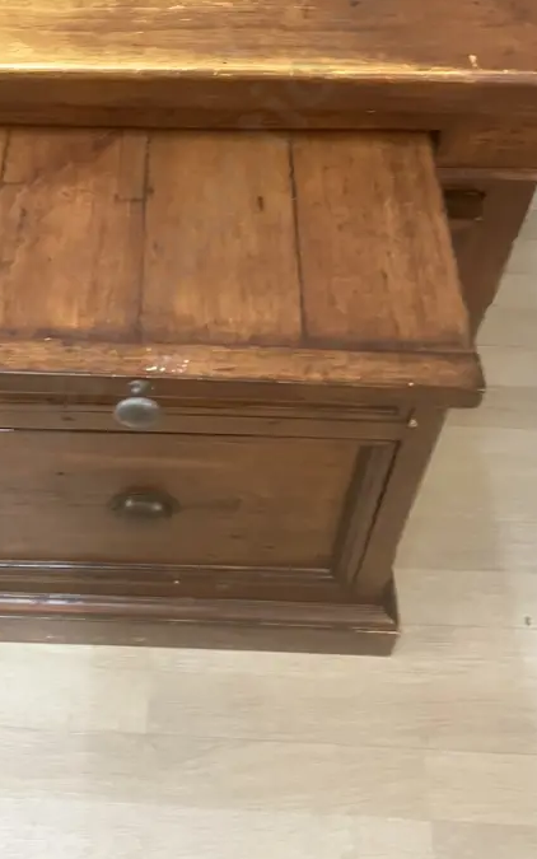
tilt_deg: -46.3
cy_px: 303
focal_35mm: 45
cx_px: 141
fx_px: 1053
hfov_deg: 28.2
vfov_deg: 43.9
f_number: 1.8
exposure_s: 1/50
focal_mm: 3.99
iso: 320
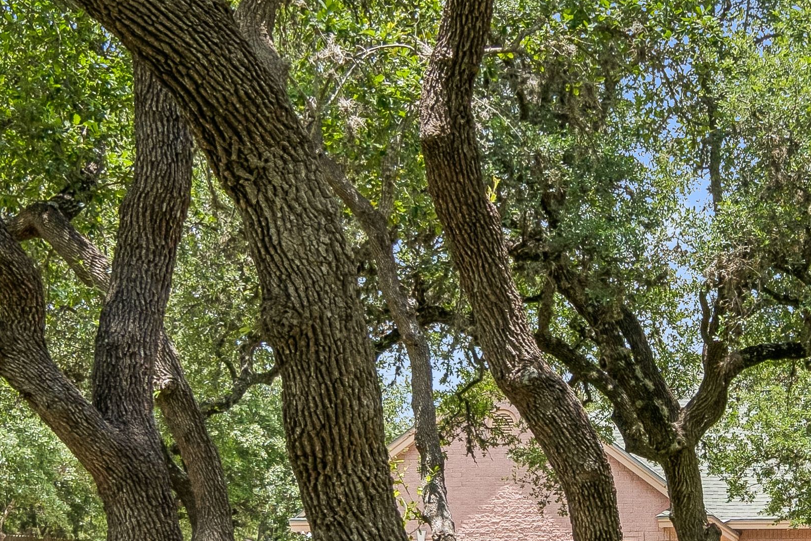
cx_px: 876
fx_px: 1712
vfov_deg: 17.0
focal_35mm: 76
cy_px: 683
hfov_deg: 24.9
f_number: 8
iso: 100
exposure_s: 1/500
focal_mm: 15
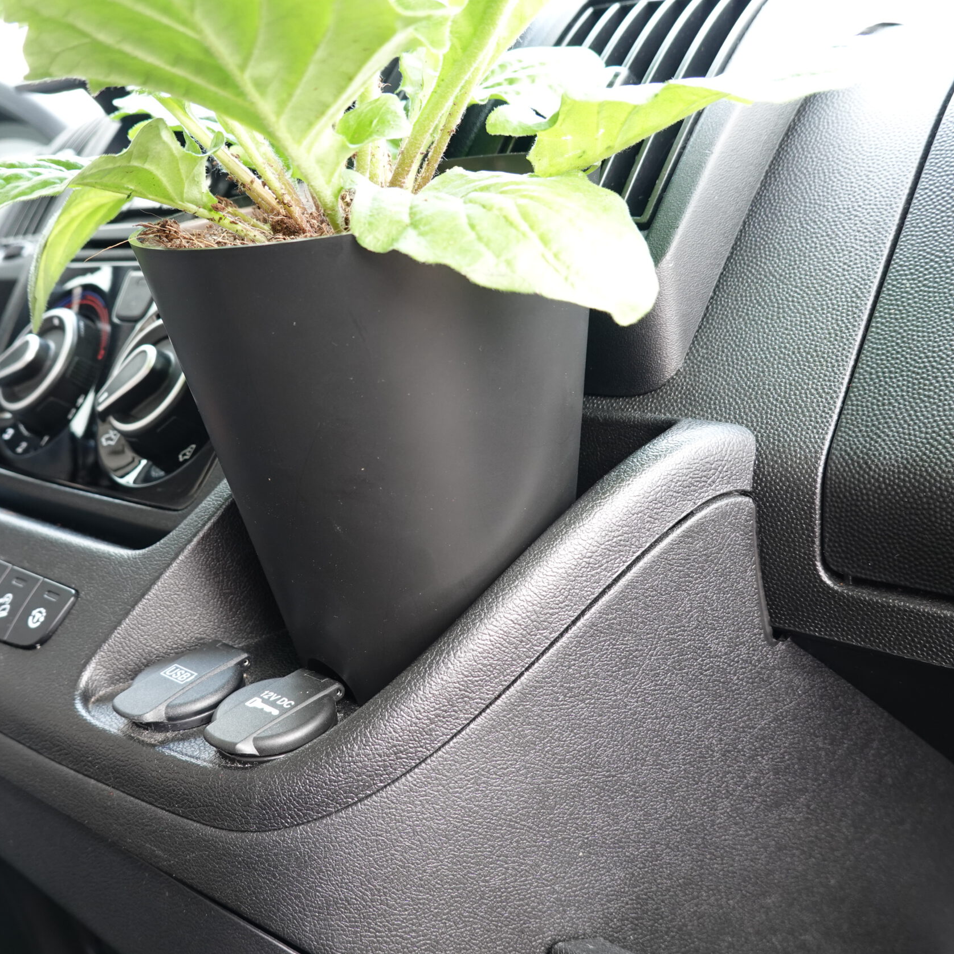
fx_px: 1216
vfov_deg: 42.8
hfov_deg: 42.6
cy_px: 477
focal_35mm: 39
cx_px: 369
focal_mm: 11.29
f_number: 3.2
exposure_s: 1/30
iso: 250
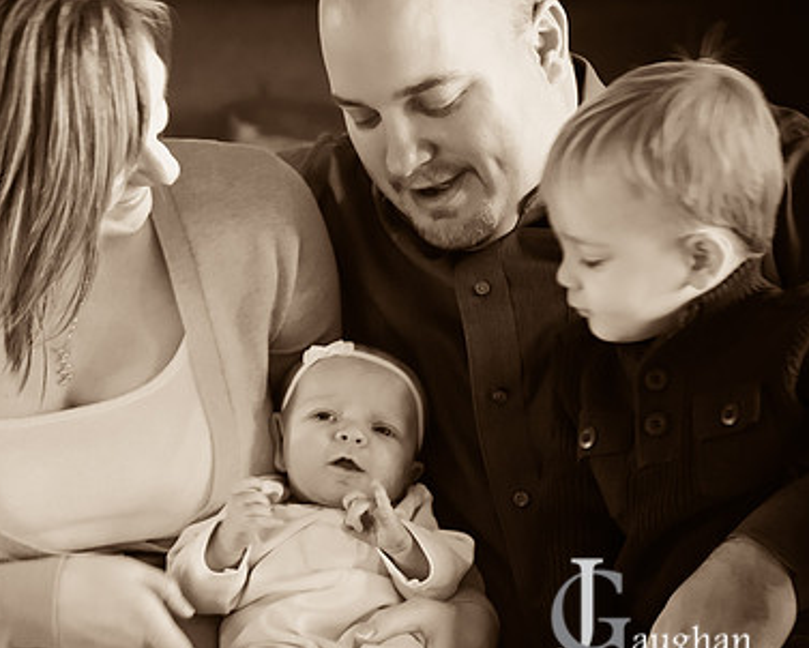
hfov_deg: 8.0
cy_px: 308
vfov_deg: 6.4
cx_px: 253
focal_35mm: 242
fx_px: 5797
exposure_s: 1/40
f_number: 4.5
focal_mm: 112
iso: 1000
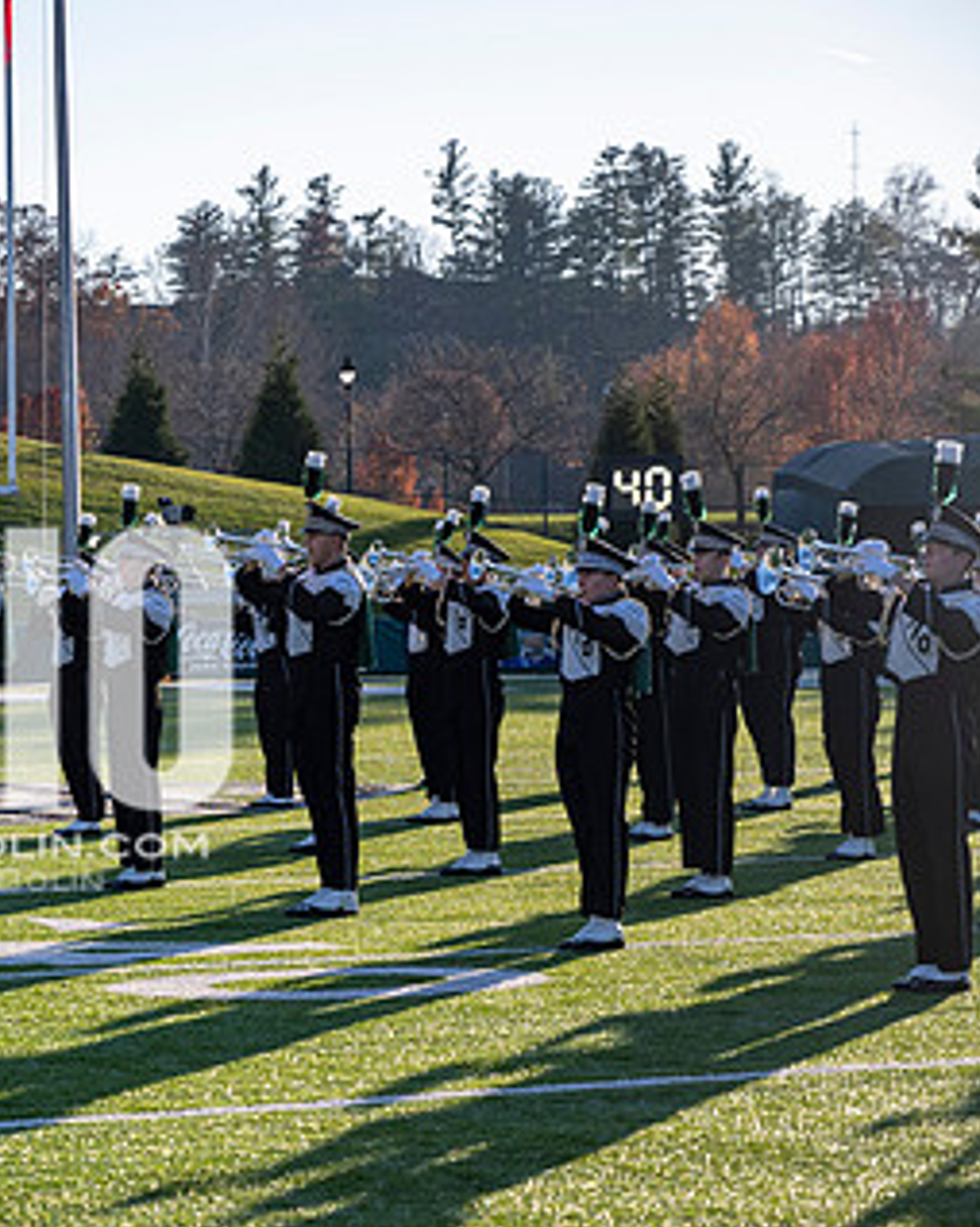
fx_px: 4355
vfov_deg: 16.0
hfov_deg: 12.6
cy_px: 708
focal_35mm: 120
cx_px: -58
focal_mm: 70
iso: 160
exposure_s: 1/800
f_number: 4
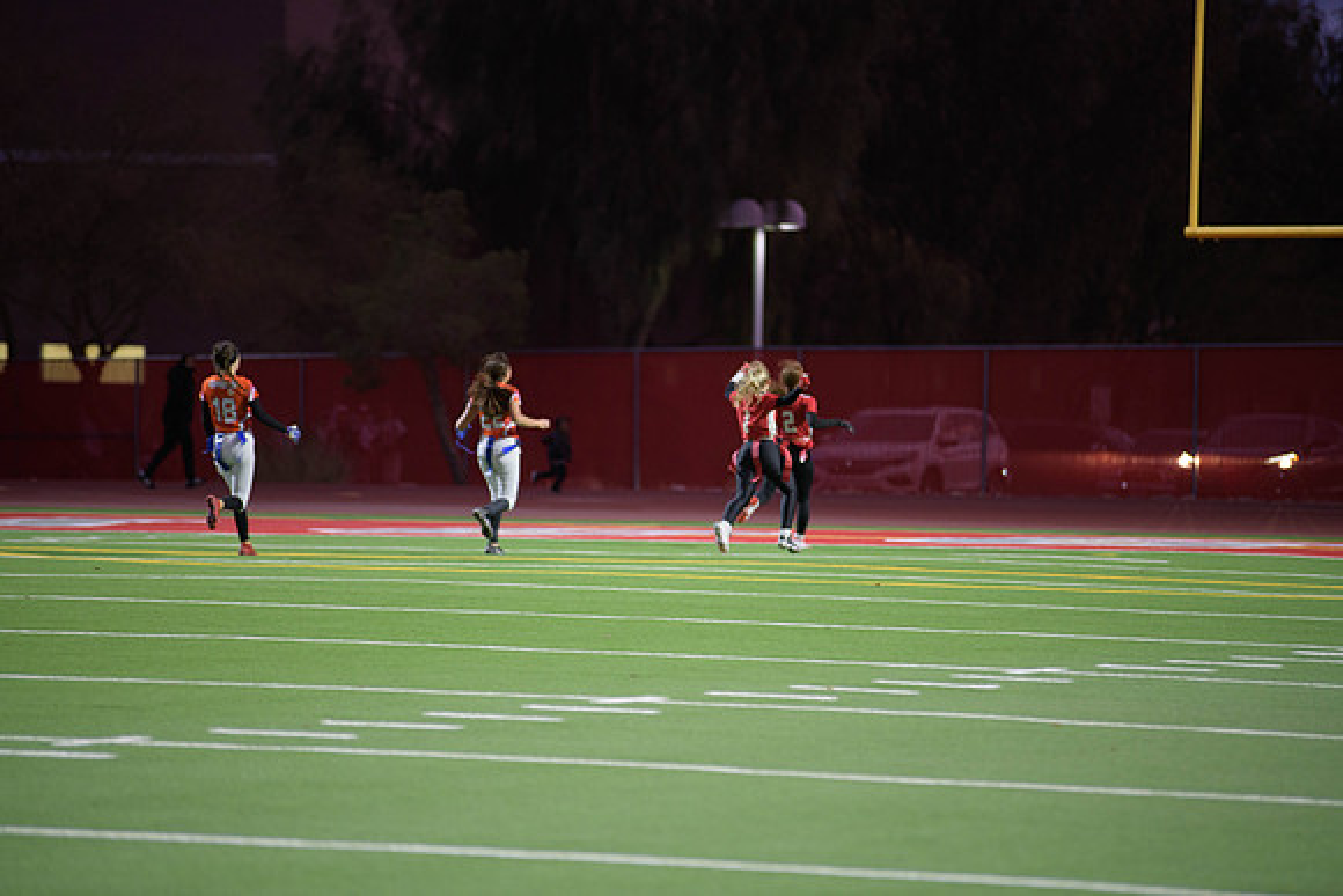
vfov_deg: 6.9
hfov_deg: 10.3
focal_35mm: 200
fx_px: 7463
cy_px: 448
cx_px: 672
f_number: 2.8
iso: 1250
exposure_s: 1/200
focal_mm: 200
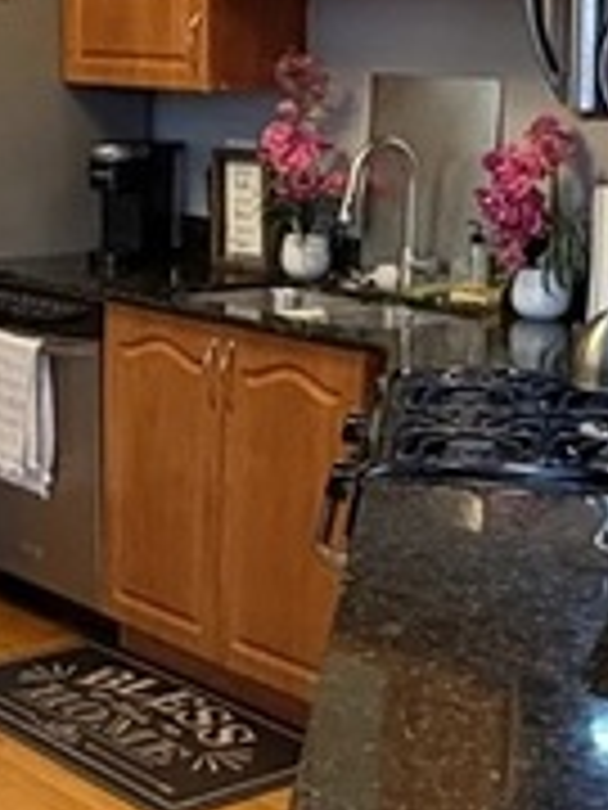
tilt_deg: -8.8
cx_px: 275
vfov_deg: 23.3
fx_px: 1967
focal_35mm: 84
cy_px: 338
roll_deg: -2.1
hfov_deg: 17.6
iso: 640
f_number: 2.2
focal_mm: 2.22
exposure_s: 1/60
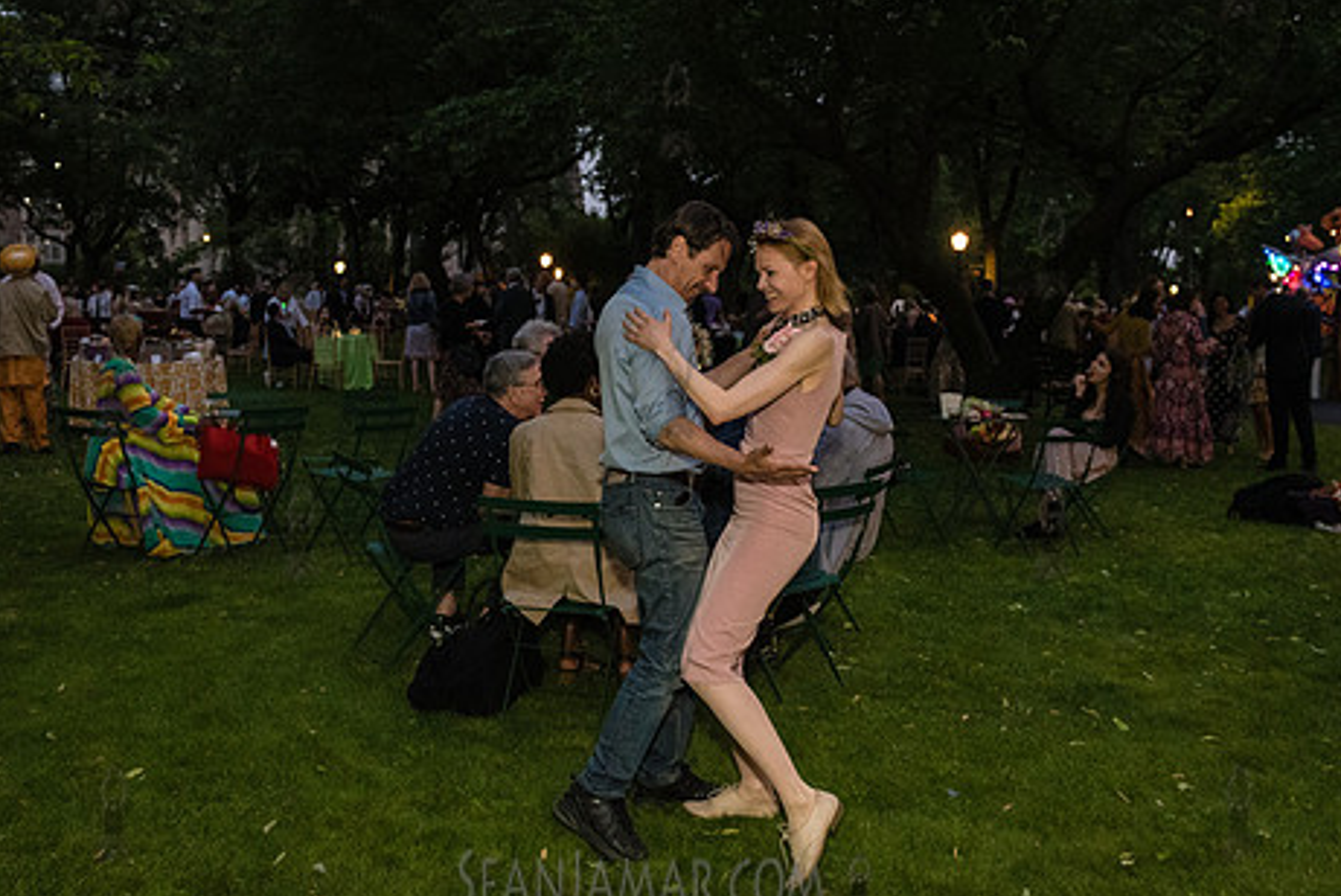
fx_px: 1454
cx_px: 675
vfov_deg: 34.2
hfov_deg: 49.5
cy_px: 388
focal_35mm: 39
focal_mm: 31
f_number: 3.5
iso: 6400
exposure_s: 1/250
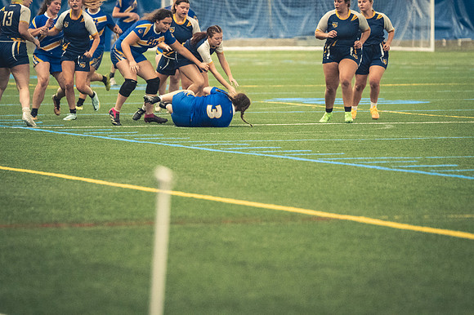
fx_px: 3948
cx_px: 237
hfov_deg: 6.9
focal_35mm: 300
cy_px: 158
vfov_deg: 4.6
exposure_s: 1/500
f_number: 2.8
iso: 12800
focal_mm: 200
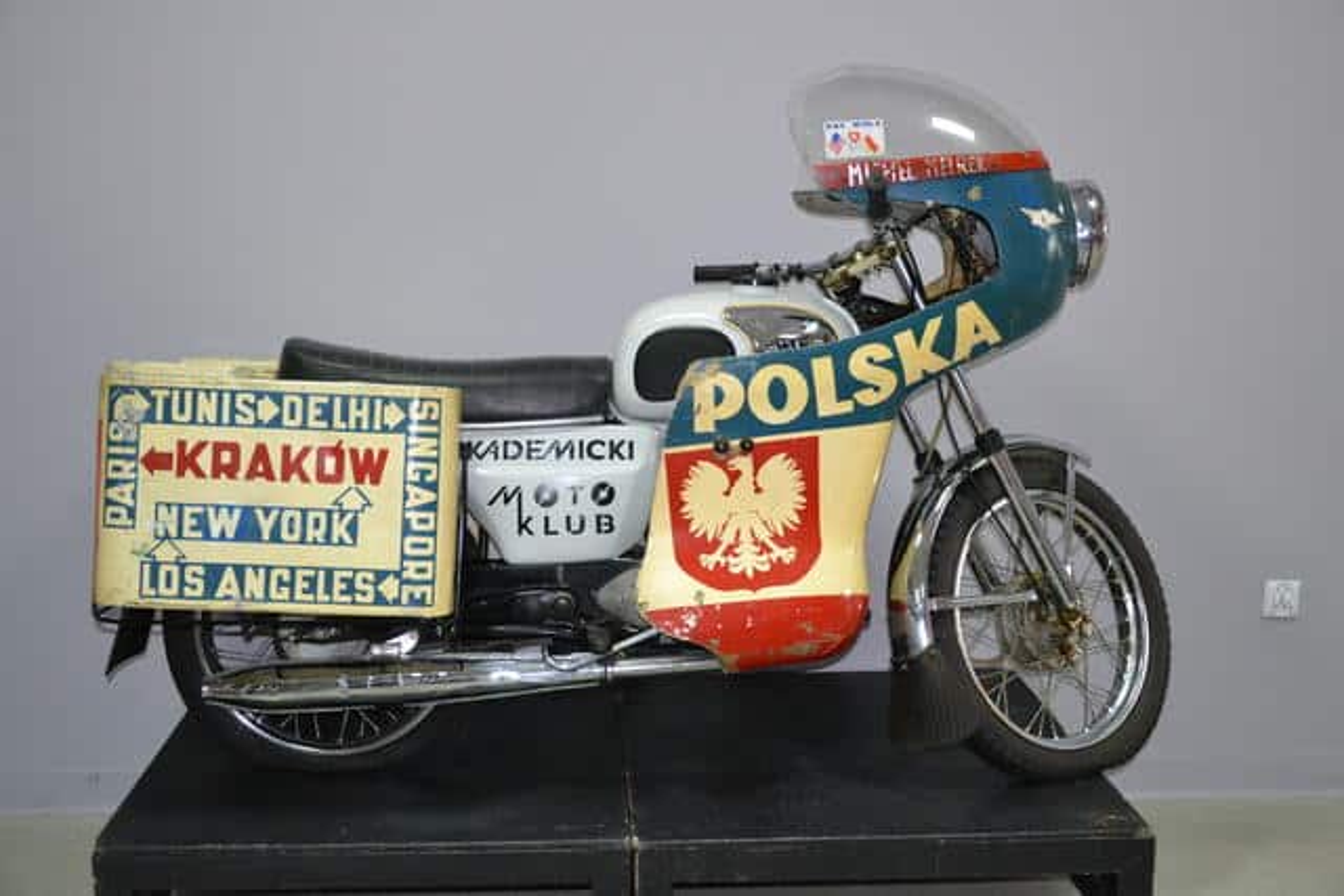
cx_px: 672
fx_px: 1456
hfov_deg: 49.5
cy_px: 448
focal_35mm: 39
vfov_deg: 34.2
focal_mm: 26
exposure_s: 1/60
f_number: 4
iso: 2200
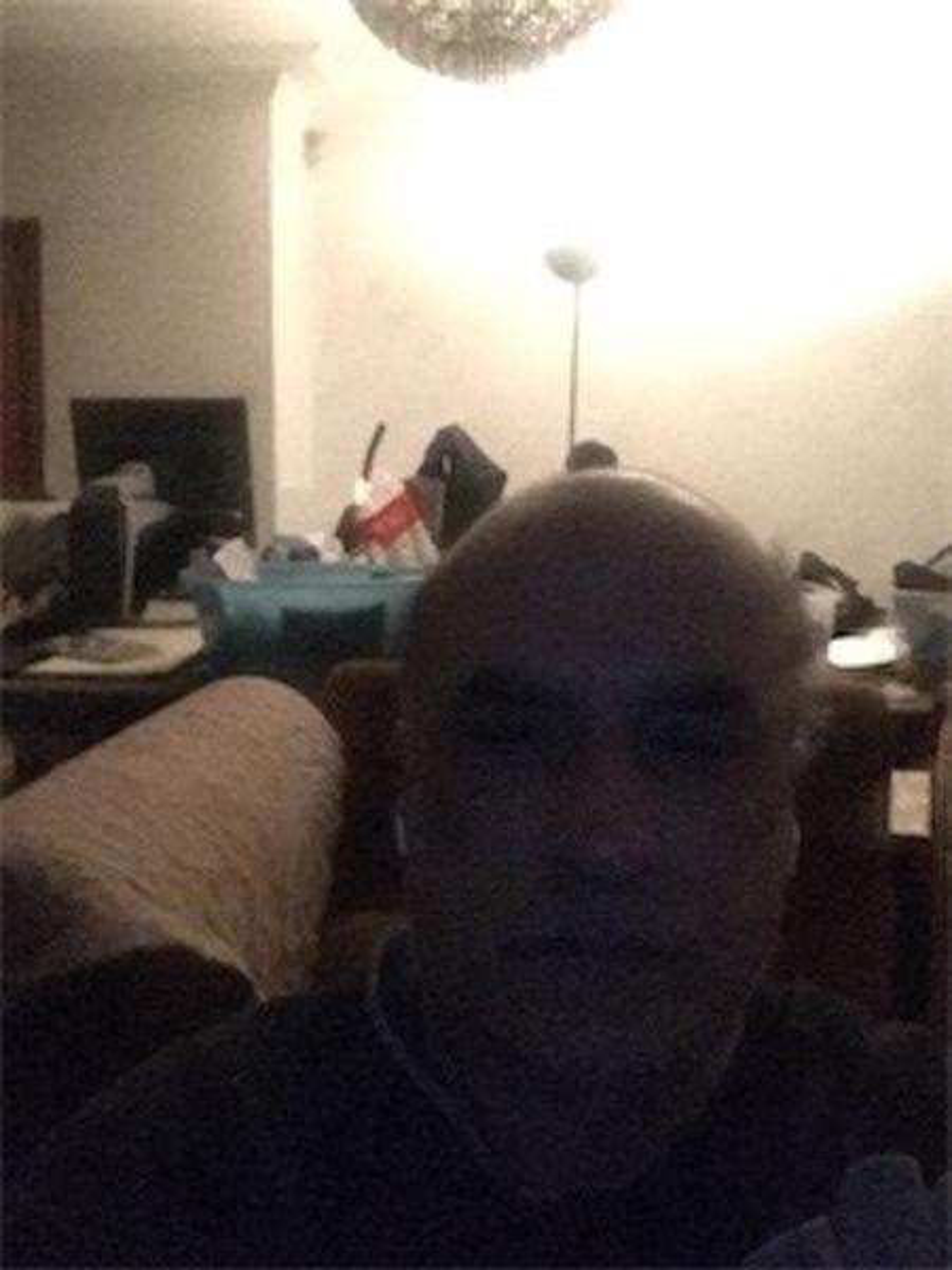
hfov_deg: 45.4
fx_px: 1137
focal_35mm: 31
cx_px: 476
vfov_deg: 58.4
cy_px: 635
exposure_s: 1/17
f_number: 2.2
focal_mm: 2.65
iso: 2000
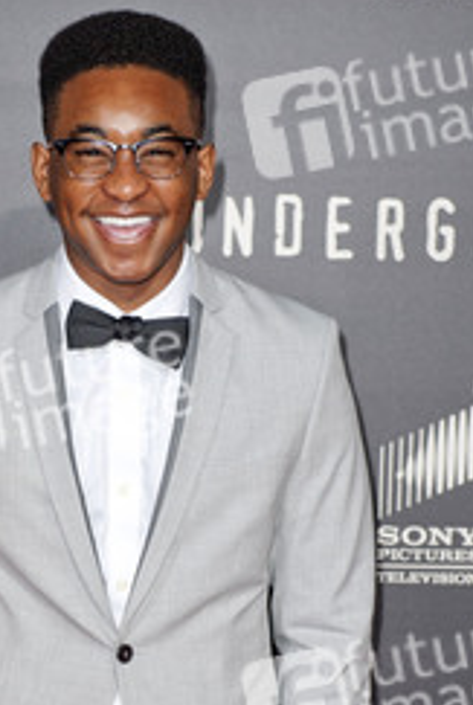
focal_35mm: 115
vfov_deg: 17.6
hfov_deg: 11.9
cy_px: 545
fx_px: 2257
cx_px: 129
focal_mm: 70
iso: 640
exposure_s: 1/400
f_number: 4
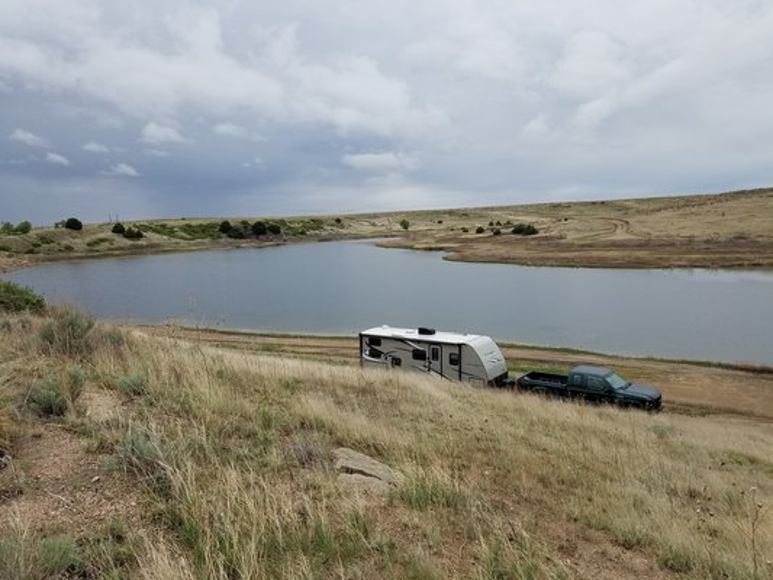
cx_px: 386
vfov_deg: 53.1
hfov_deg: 67.3
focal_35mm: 26
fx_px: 581
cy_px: 290
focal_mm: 4.2
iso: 50
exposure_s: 1/530
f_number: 1.7
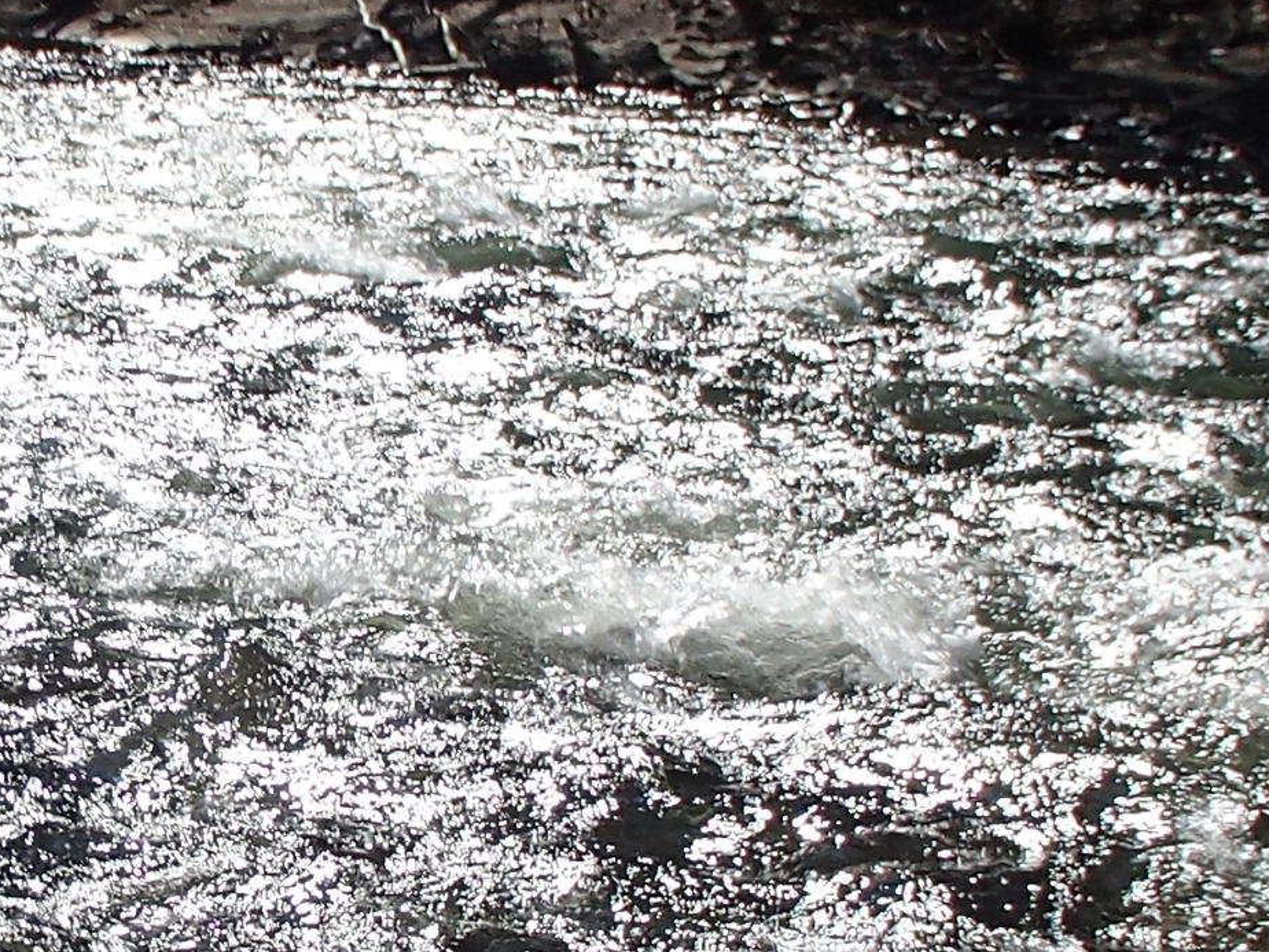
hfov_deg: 19.8
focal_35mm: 97
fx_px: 3556
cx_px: 95
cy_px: 580
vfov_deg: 15.2
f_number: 11
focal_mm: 5
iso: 100
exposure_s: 1/160
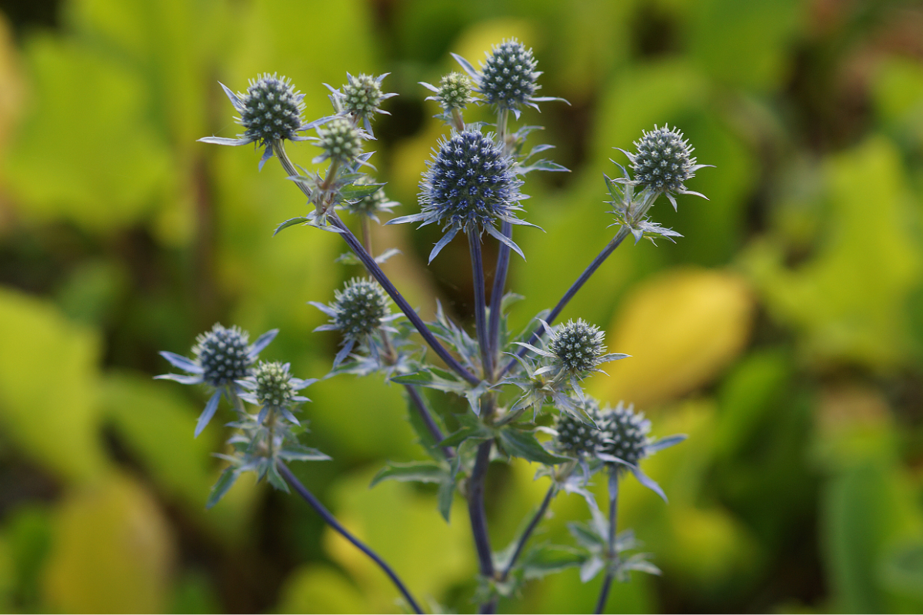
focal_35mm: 150
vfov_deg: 9.1
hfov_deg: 13.7
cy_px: 308
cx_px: 462
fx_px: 3846
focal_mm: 100
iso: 160
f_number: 5.6
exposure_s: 1/160
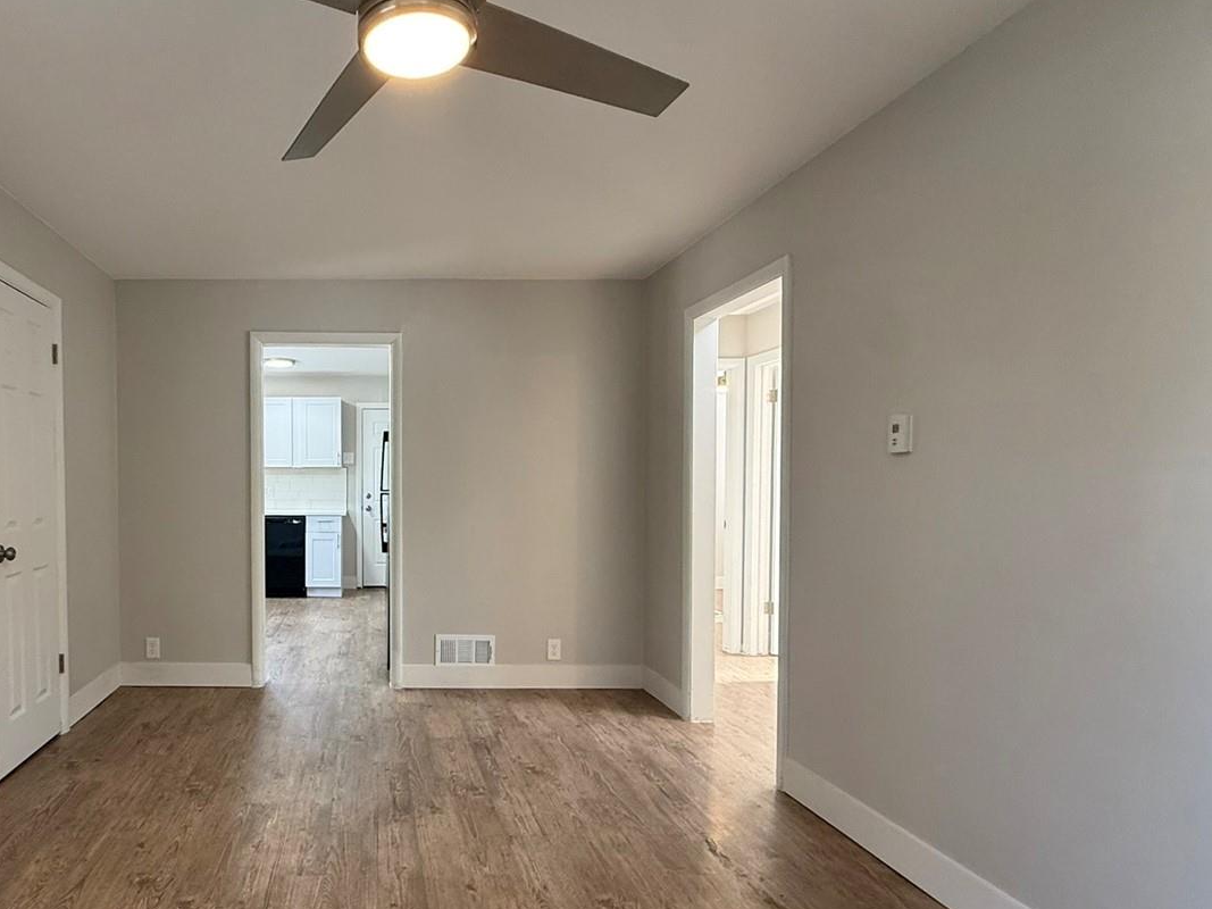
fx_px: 735
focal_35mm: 21
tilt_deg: -1.3
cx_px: 359
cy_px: 507
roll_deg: +0.5
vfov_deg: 63.2
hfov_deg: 75.3
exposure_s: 1/60
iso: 200
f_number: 2.2
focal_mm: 2.22
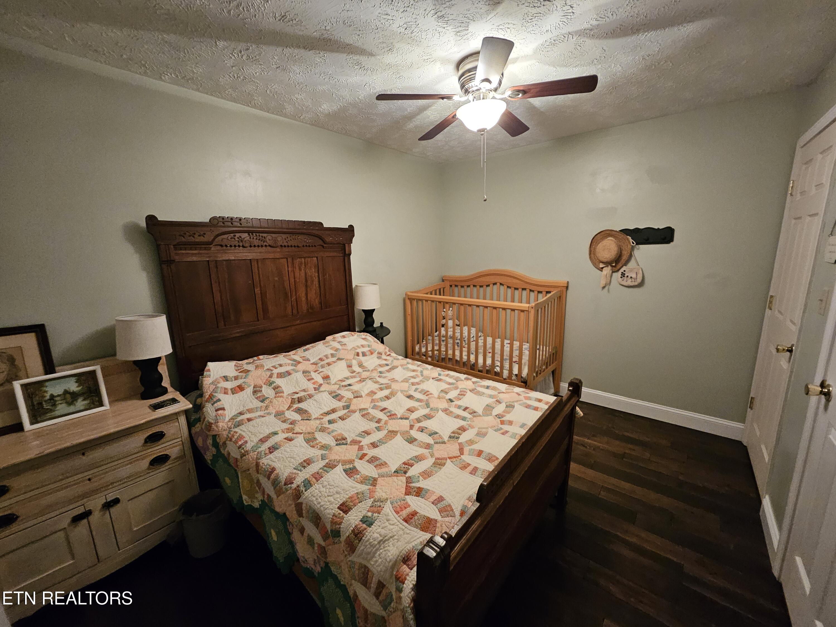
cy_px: 314
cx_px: 418
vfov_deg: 89.9
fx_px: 314
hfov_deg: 106.2
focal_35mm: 13
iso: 400
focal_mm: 1.7
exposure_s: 1/30
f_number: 2.2
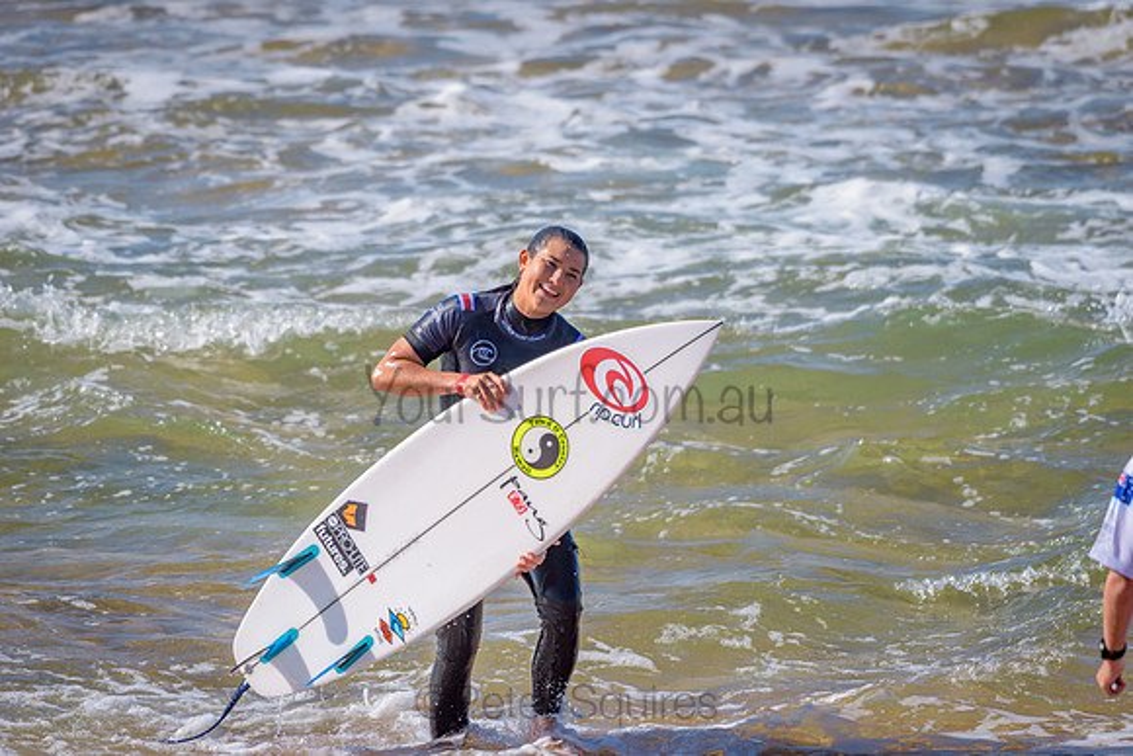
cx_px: 566
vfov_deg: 4.0
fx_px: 10813
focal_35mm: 344
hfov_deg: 6.0
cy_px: 378
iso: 180
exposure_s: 1/2000
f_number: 5.6
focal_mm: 340
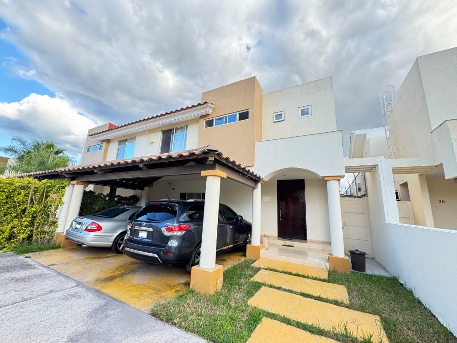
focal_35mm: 14
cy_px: 172
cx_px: 228
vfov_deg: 85.7
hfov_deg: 102.1
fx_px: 185
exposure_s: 1/99
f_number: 2.2
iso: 80
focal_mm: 2.22
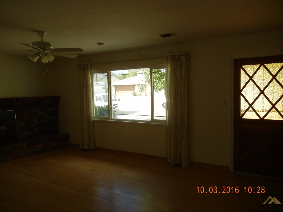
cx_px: 142
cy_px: 106
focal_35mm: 30
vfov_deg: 46.8
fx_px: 245
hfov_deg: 60.0
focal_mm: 5.4
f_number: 3.5
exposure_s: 1/174
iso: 160
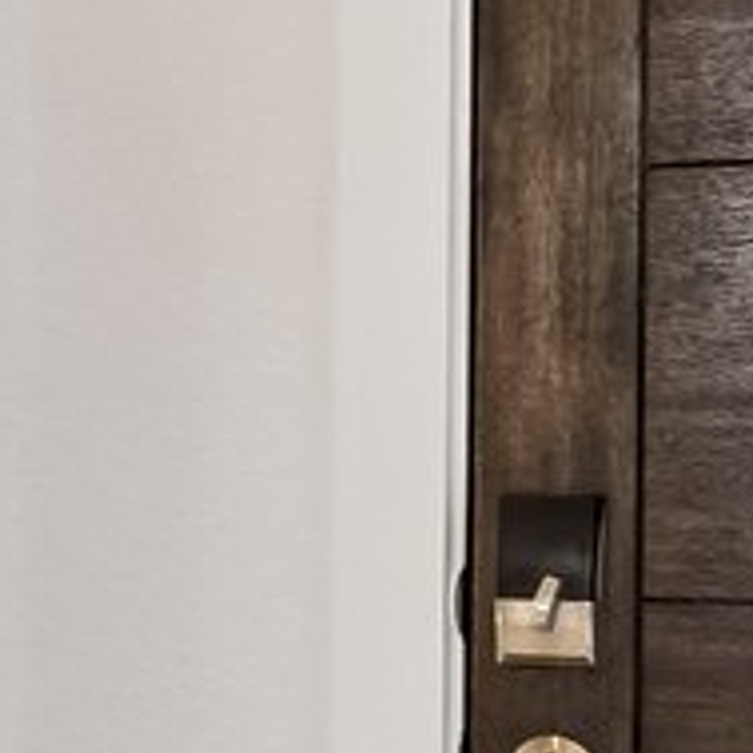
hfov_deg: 9.8
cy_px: 444
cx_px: -1327
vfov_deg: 11.9
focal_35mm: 147
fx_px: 3618
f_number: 8
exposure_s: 1/15
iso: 180
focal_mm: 16
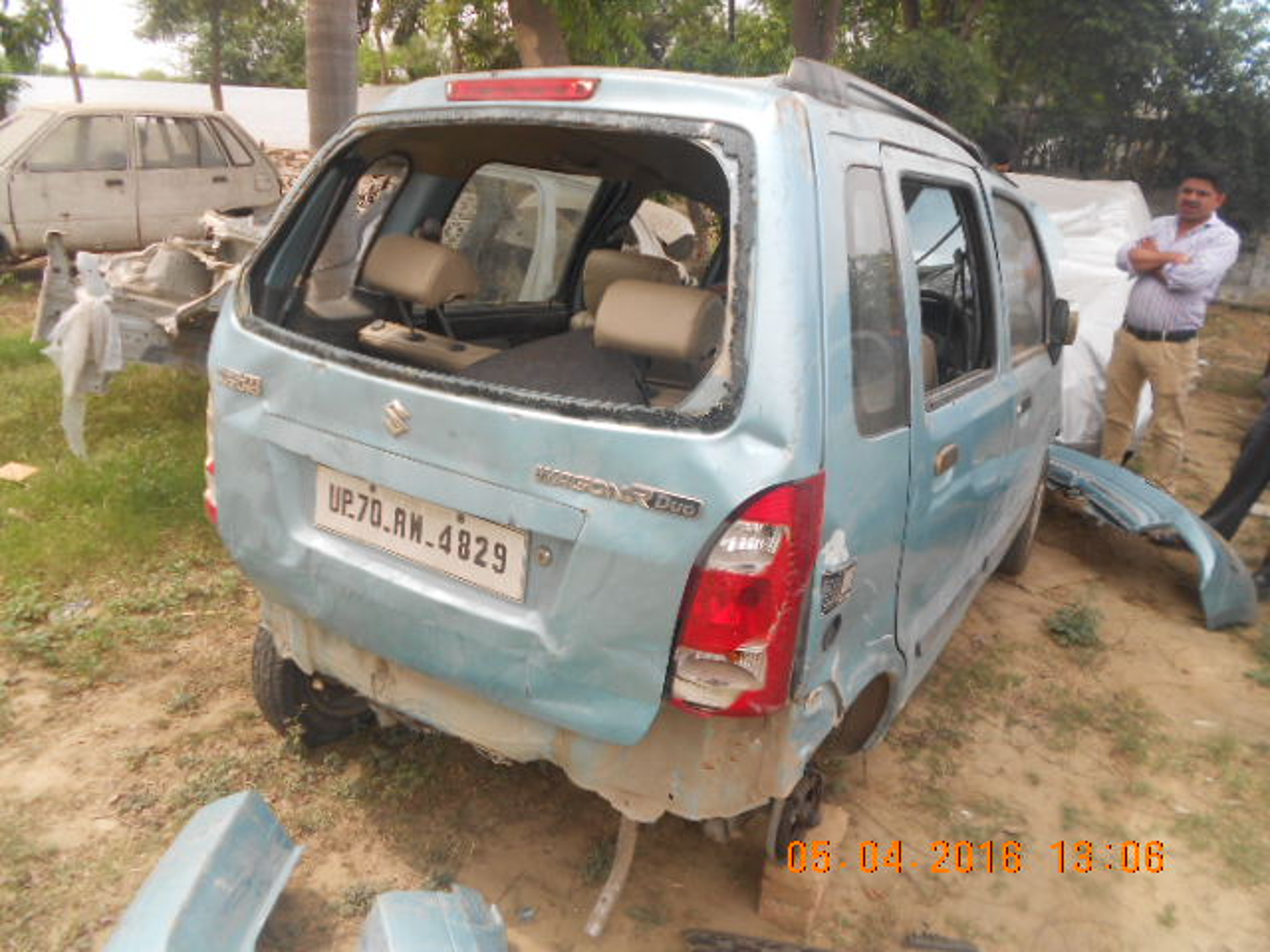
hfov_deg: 61.7
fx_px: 1064
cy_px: 476
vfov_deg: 48.2
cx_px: 635
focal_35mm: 29
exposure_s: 1/320
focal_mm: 5.3
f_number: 3.4
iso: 80
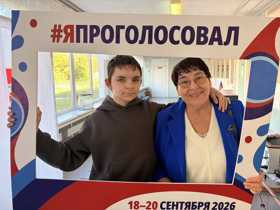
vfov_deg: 53.1
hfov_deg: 67.3
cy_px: 105
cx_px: 140
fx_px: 210
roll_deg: +1.5
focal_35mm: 26
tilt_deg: -6.4
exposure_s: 1/100
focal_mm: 5.96
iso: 64
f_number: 1.6
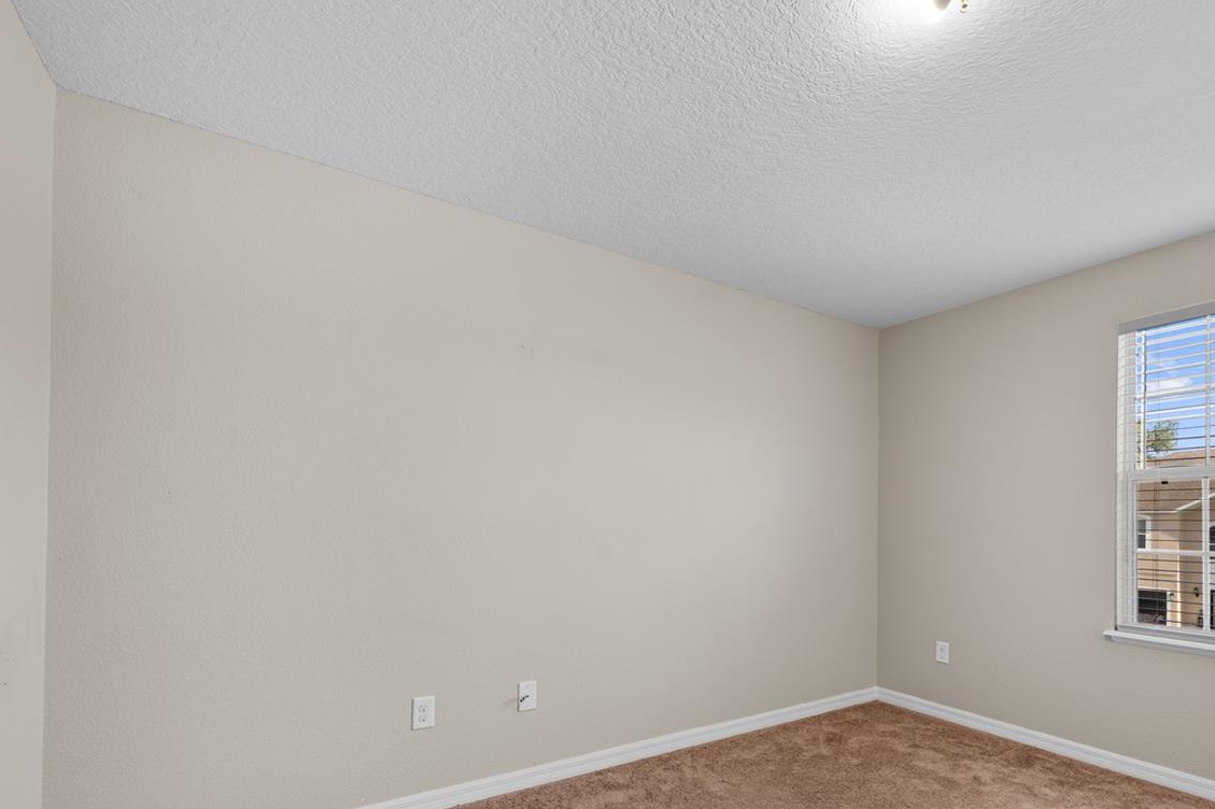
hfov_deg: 92.9
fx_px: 574
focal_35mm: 17
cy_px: 524
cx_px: 679
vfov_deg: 68.9
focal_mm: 12
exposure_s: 1/2.5
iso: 200
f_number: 8
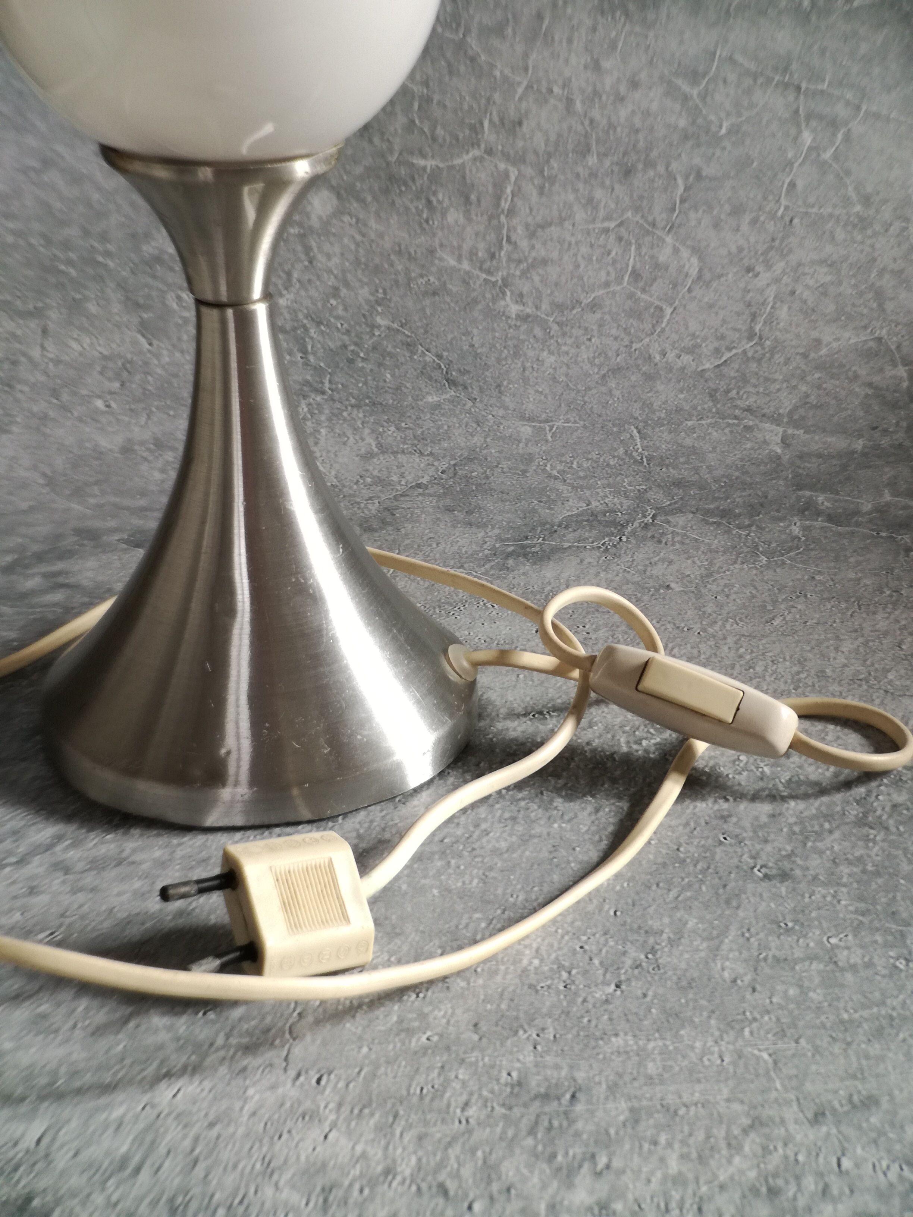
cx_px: 456
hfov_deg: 45.4
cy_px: 608
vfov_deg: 58.4
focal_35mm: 31
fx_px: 1090
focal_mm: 3.79
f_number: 2
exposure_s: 1/100
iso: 64
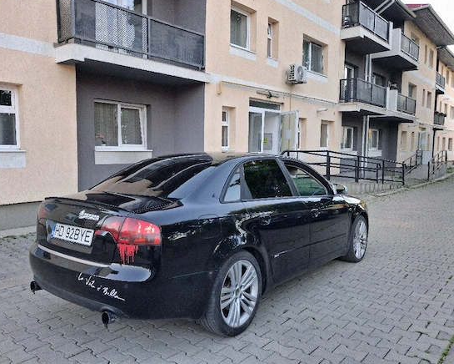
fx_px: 390
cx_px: 212
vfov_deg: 50.0
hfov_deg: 60.4
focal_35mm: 29
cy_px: 179
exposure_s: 1/100
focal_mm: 4
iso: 125
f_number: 1.8
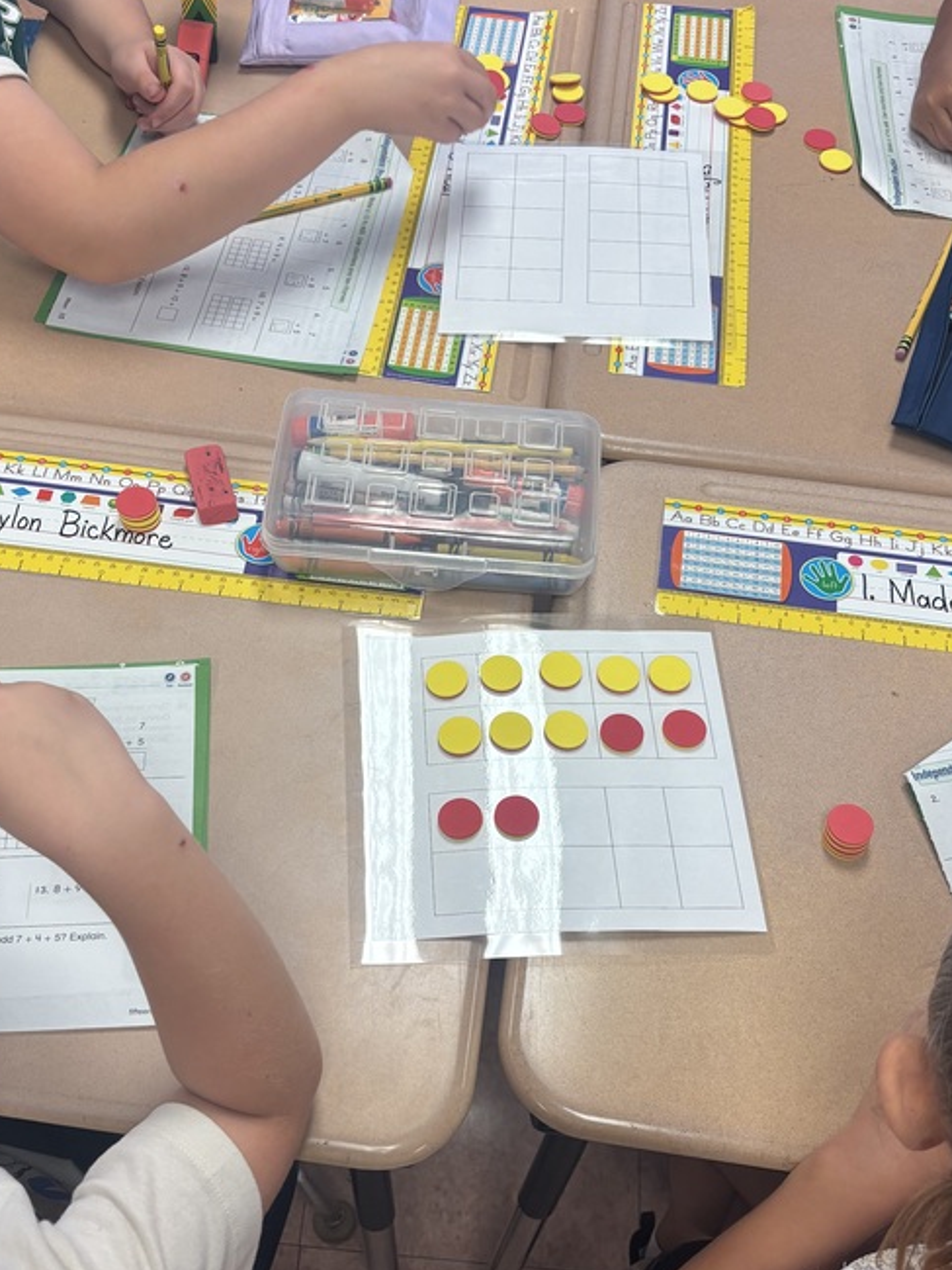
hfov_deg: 35.1
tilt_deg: -53.9
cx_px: 440
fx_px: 1503
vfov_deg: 45.7
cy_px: 687
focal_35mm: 41
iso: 64
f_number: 1.6
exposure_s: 1/120
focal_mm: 5.96
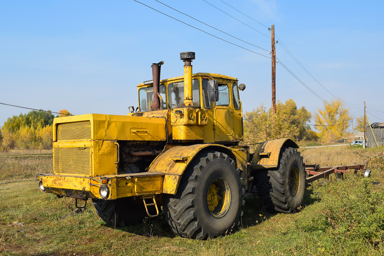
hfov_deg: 53.1
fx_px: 384
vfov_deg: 36.9
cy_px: 128
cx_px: 192
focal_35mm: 36
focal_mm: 24
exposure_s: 1/320
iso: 200
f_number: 9
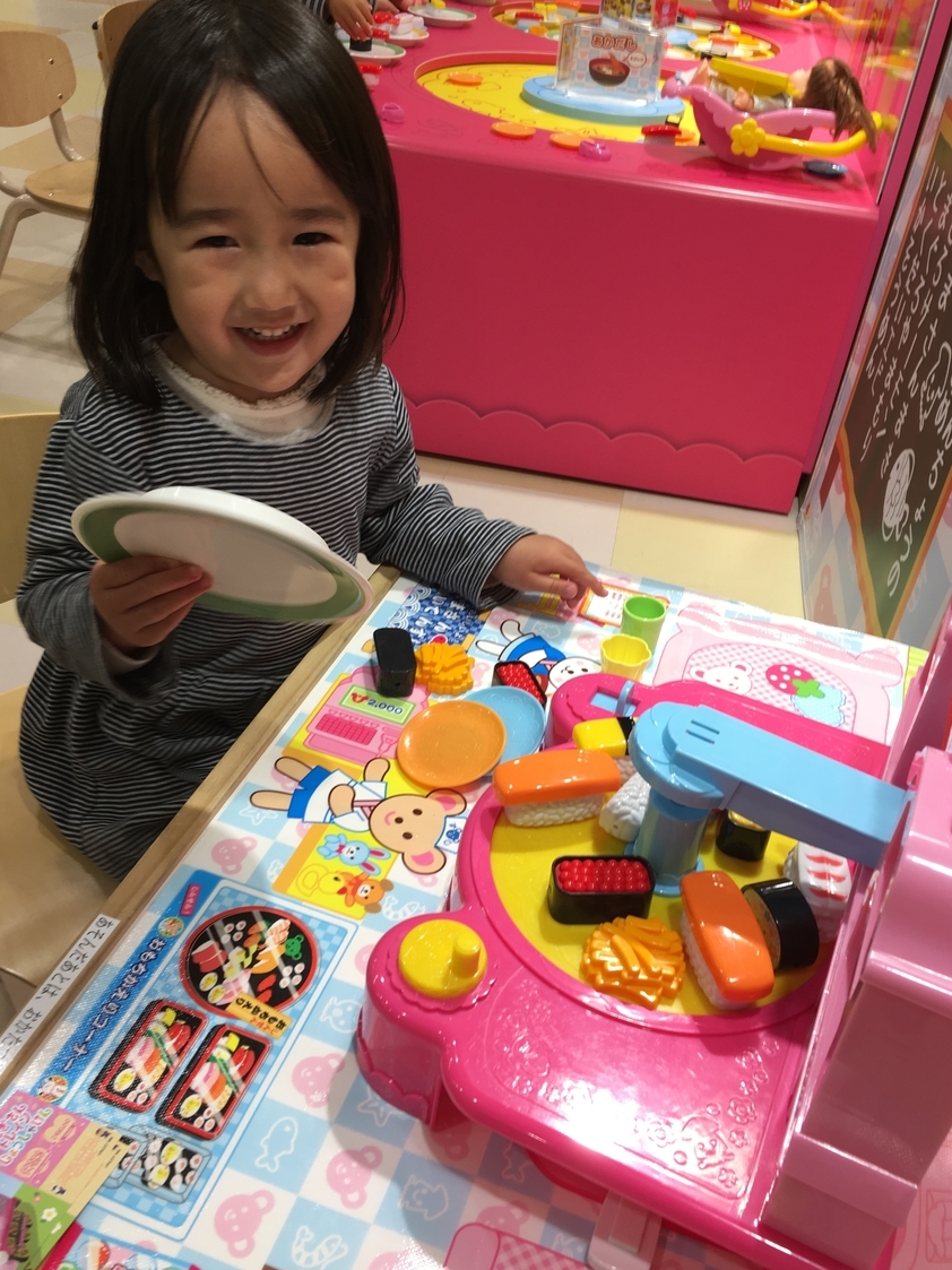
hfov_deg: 45.4
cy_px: 621
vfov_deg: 58.4
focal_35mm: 31
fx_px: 1137
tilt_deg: -35.2
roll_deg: -7.7
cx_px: 485
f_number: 2.2
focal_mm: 4.15
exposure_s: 1/60
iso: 25
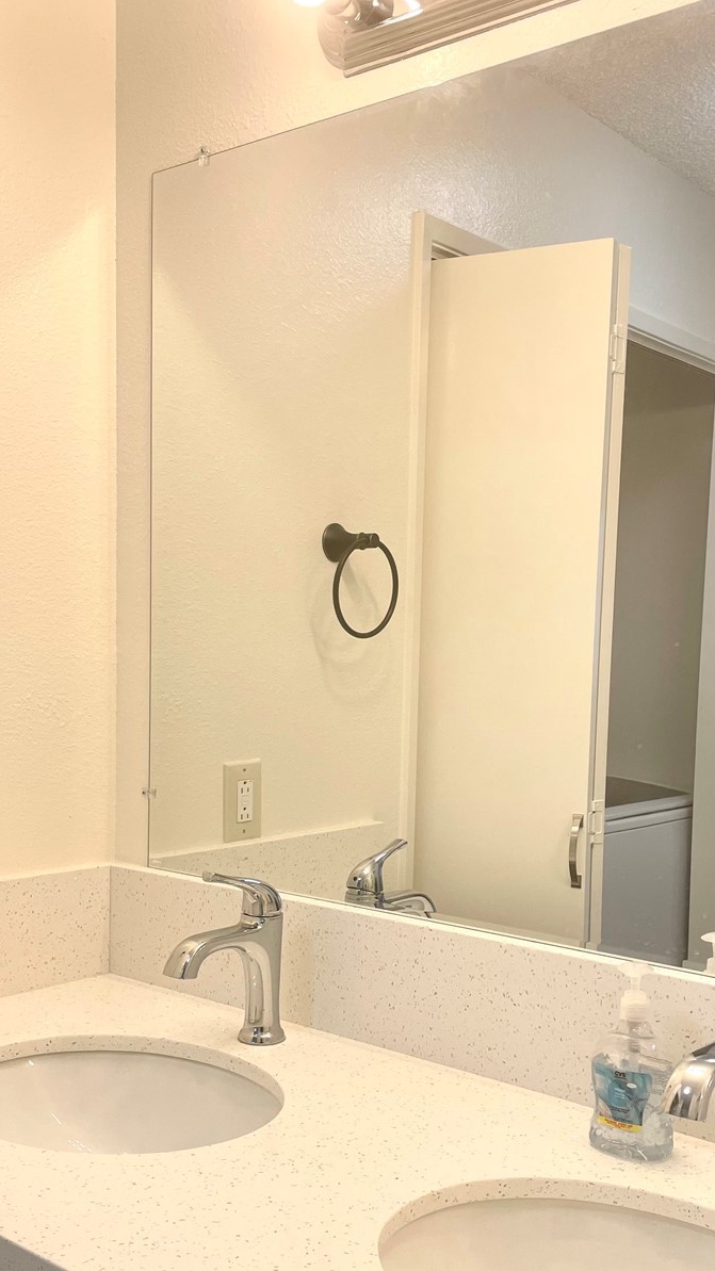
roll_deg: -0.3
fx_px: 1281
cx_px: 383
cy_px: 753
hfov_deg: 31.2
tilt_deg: -4.7
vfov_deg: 52.5
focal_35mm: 38
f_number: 1.6
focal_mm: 4.2
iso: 32
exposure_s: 1/287
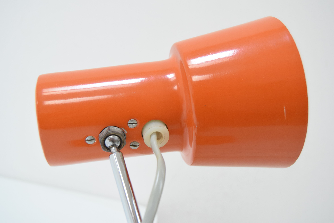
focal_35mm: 42
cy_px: 112
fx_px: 390
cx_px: 167
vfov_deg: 31.9
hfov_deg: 46.4
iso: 1600
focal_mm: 28
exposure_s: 1/100
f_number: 5
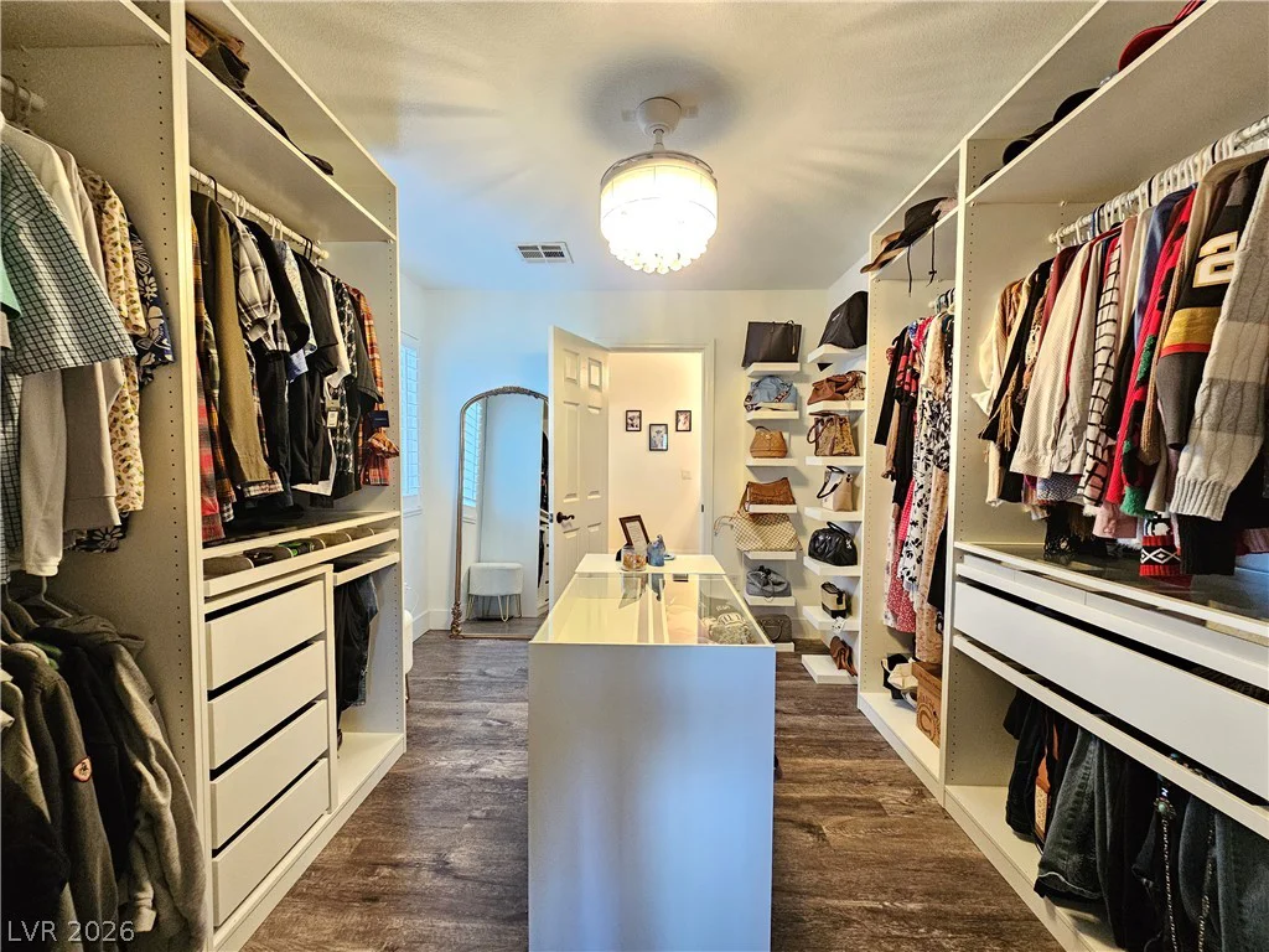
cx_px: 634
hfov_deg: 106.2
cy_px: 476
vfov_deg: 89.9
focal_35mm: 13
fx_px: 477
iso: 640
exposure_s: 1/30
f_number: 2.2
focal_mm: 2.2
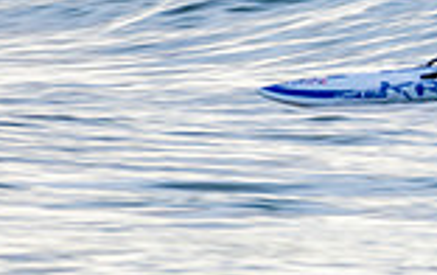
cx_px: 417
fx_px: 33860
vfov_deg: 0.5
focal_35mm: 2839
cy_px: -116
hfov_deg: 0.7
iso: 160
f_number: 5.6
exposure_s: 1/50
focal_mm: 500
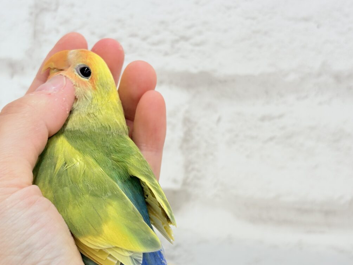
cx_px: 144
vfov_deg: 23.7
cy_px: 139
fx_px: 632
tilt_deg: -10.9
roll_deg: -1.8
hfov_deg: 31.1
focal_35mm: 62
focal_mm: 5.96
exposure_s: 1/50
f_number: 1.6
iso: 32
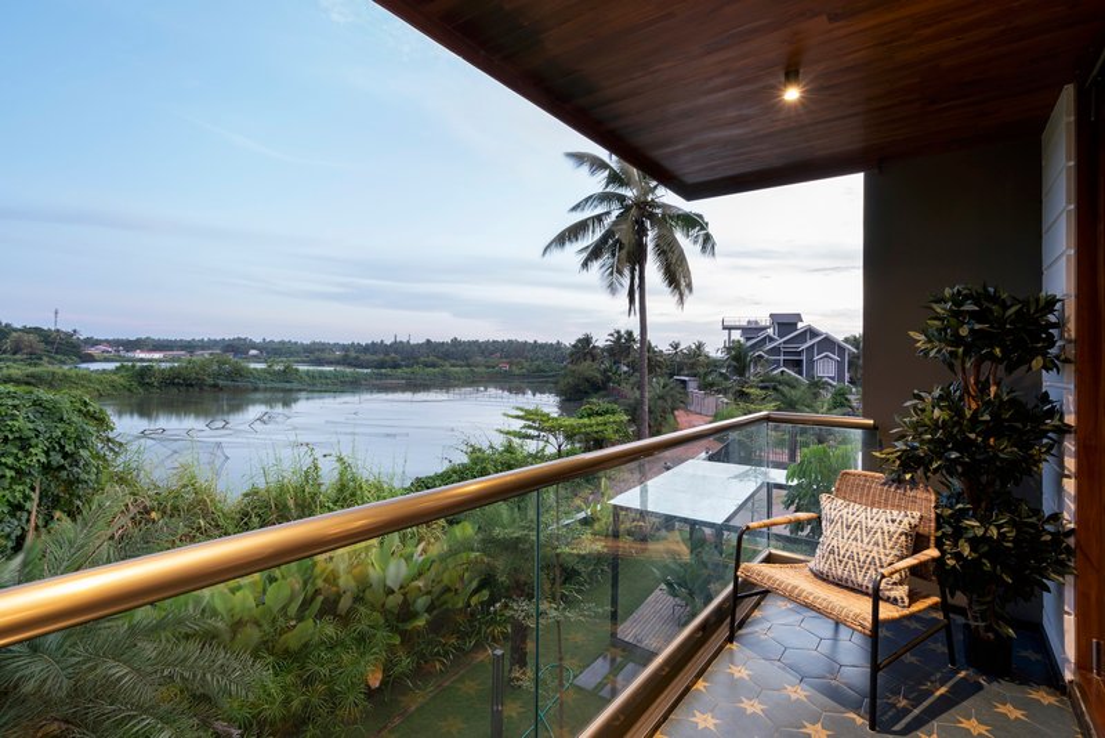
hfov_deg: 96.7
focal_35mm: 16
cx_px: 552
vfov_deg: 73.8
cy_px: 369
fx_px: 491
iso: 125
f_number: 7.1
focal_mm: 16
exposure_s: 1/1.25
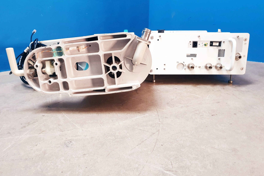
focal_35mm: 28
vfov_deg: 46.4
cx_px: 130
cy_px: 84
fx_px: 205
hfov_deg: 65.5
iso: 400
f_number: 2.4
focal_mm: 4.3
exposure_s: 1/50
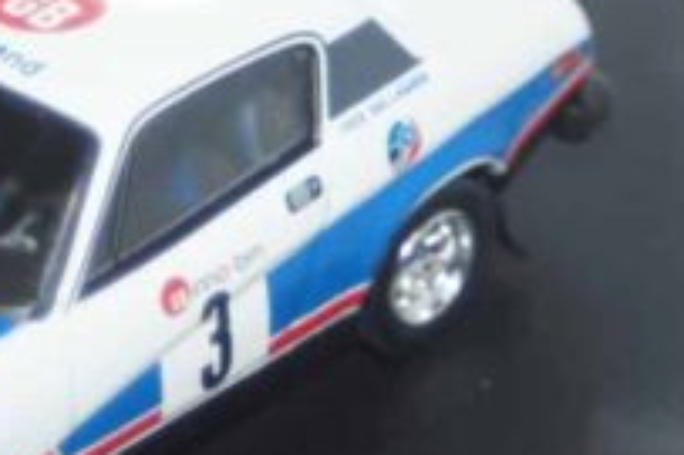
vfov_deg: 4.4
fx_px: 5885
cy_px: 202
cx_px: 51
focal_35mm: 310
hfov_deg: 6.6
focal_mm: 70
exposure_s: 1/60
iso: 400
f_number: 5.6
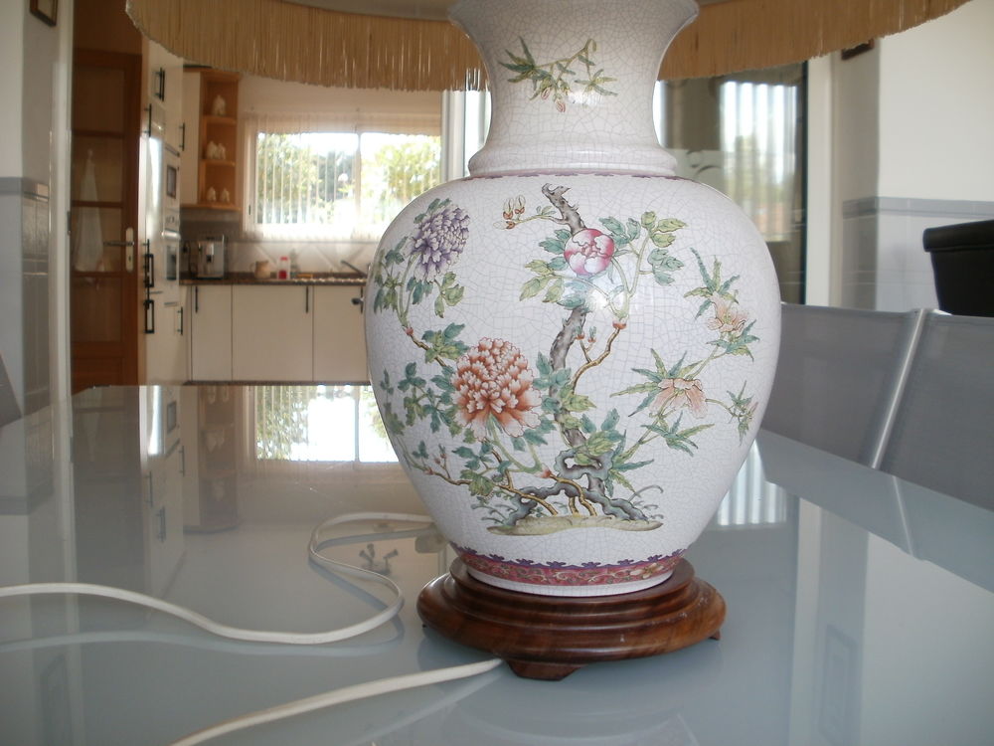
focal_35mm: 36
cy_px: 373
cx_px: 497
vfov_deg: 39.7
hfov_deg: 51.4
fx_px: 1034
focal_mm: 6.3
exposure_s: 1/40
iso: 100
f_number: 3.5
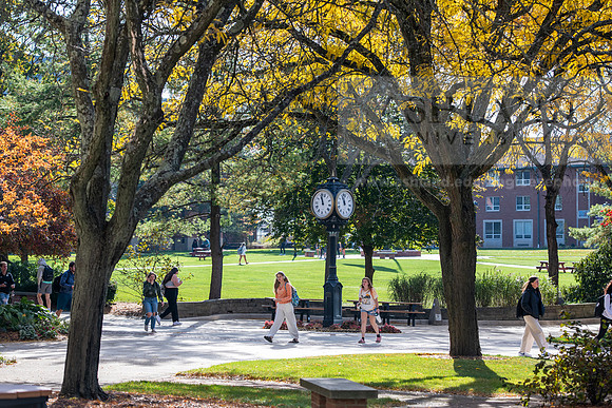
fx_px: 1666
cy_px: 204
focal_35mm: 98
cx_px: 306
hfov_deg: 20.8
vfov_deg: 14.0
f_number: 5
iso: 200
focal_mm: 98
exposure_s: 1/500
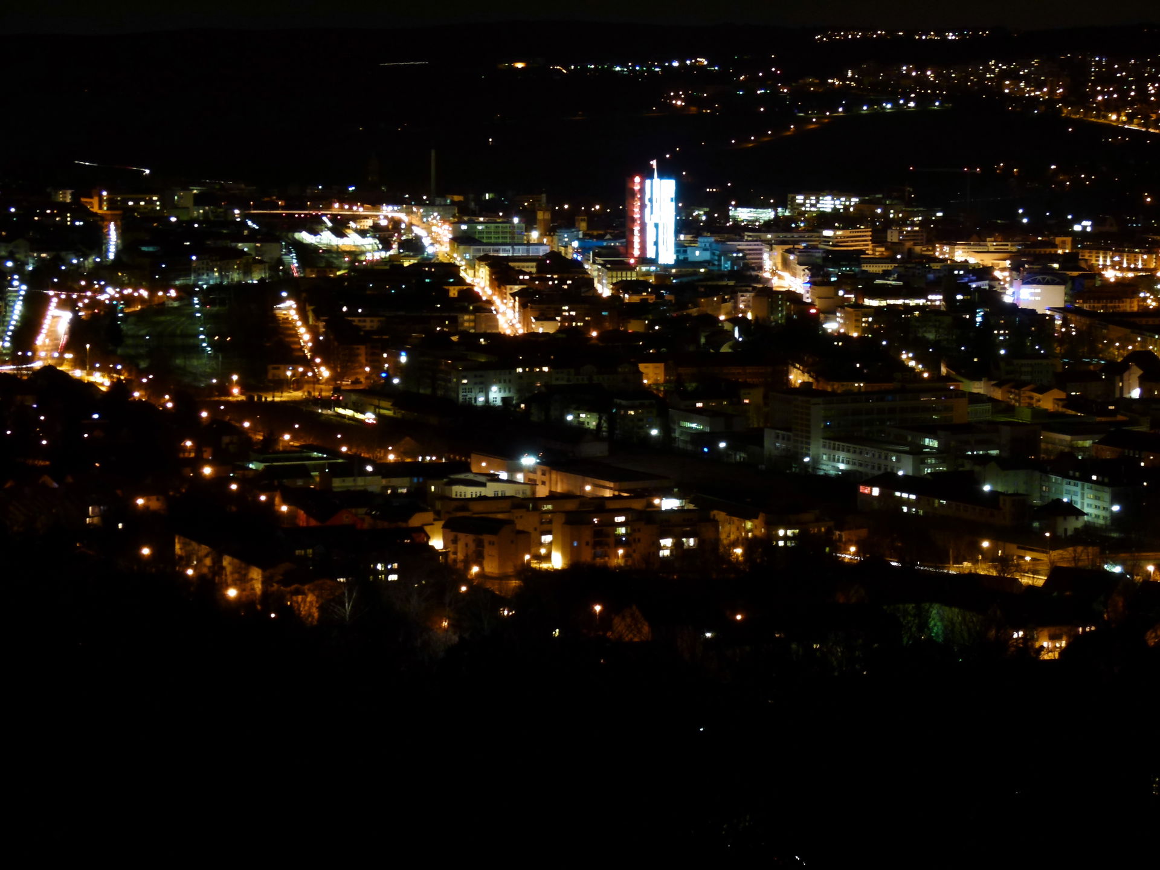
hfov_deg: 17.7
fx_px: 3720
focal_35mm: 111
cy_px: 435
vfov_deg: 13.3
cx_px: 580
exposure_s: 8
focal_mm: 20
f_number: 3.5
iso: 100
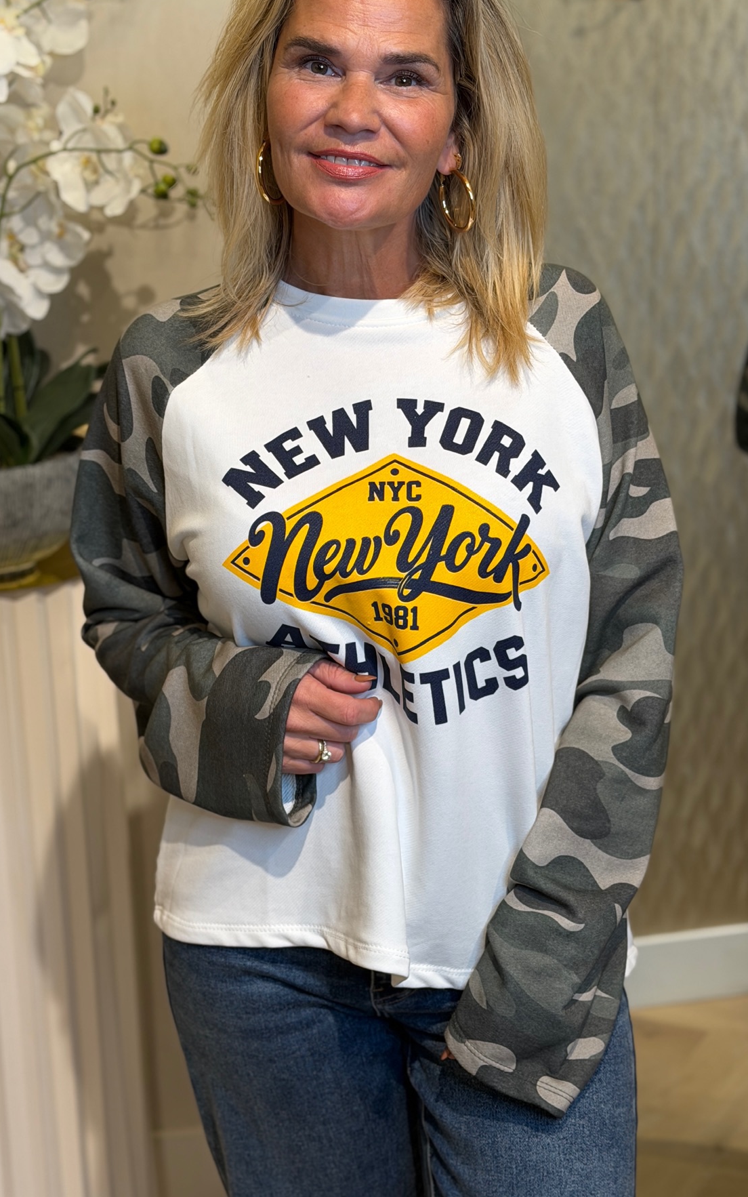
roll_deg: +1.9
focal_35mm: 59
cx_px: 389
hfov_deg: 22.0
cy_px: 547
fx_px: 1924
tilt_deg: -13.1
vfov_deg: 34.5
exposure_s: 1/121
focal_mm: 6.76
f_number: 1.78
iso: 50
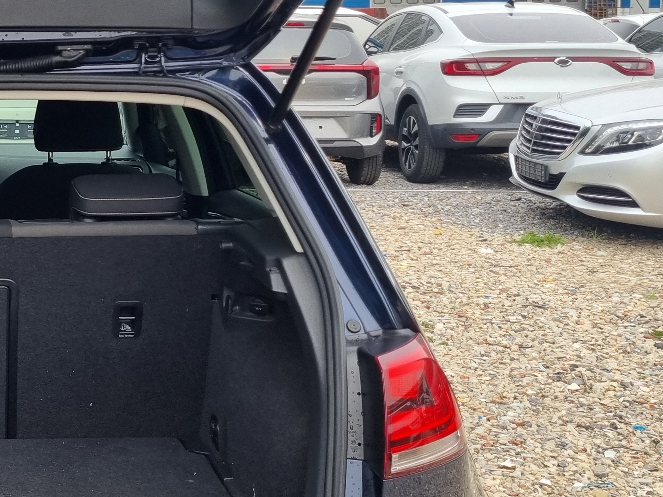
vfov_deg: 22.6
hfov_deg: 27.3
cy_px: 102
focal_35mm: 64
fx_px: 1226
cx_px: -95
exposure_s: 1/1136
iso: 50
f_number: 1.8
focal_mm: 5.4
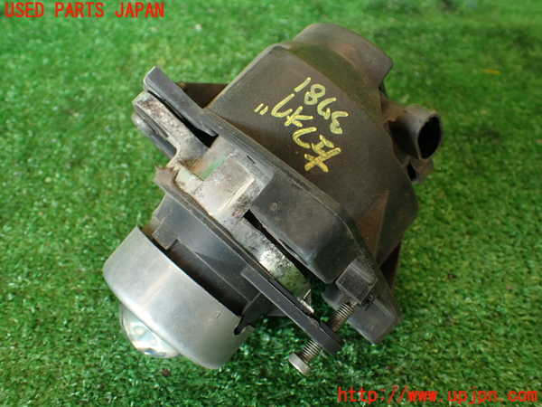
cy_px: 204
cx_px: 271
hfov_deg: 56.8
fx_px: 501
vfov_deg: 44.2
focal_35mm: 32
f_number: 2.4
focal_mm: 5.79
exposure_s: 1/40
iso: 200
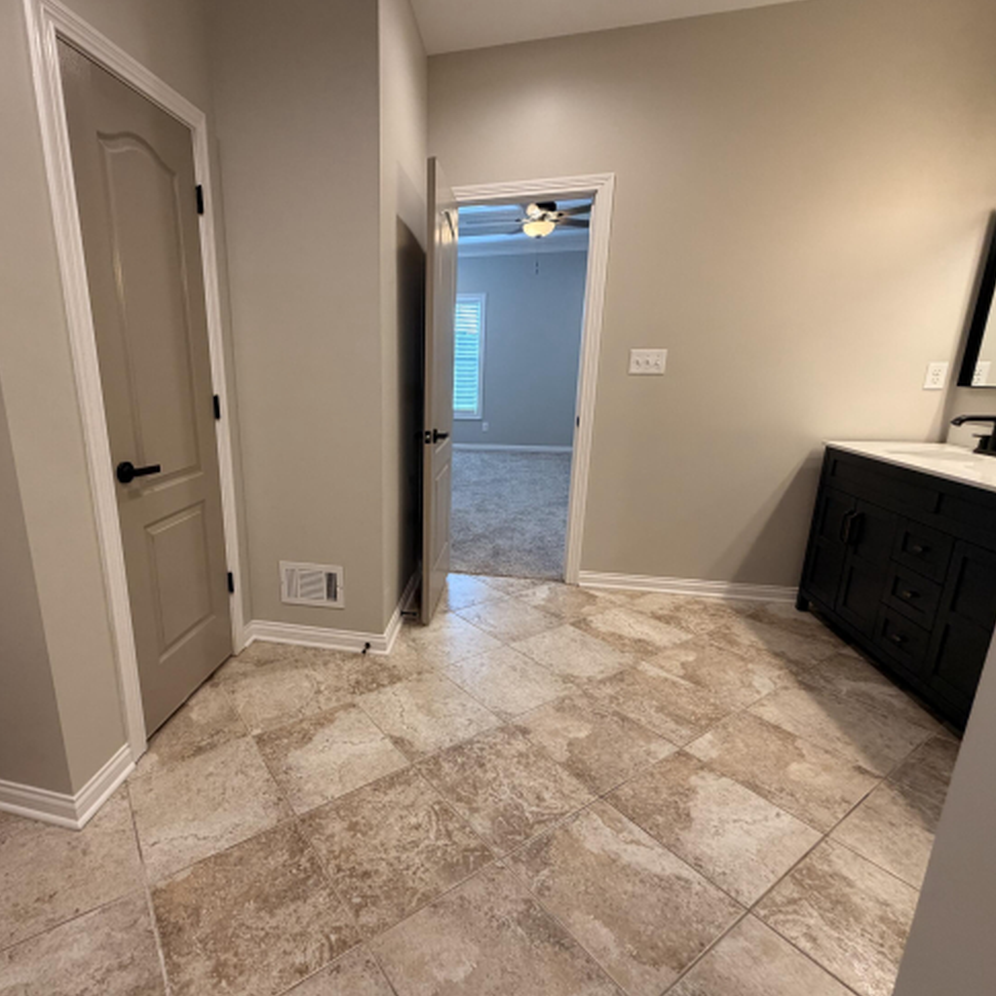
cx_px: 375
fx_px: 553
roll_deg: +0.2
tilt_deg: -15.1
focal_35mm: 17
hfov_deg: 82.4
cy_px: 495
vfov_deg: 84.0
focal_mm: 2.22
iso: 250
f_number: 2.2
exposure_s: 1/120
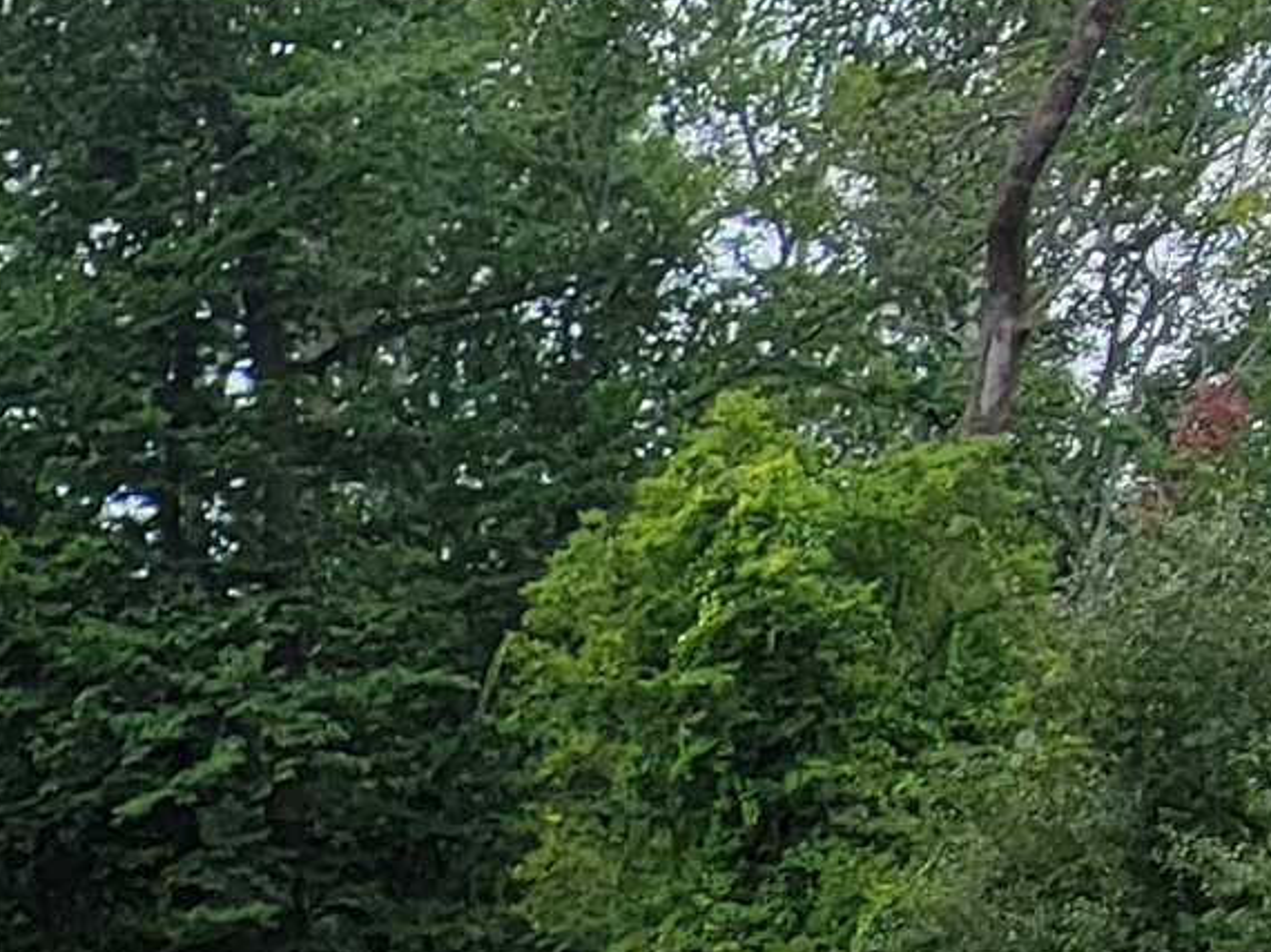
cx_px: -1070
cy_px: 1770
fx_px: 3377
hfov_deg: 17.1
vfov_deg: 14.0
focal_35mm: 92
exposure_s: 1/1000
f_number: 2.2
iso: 50
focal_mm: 2.2
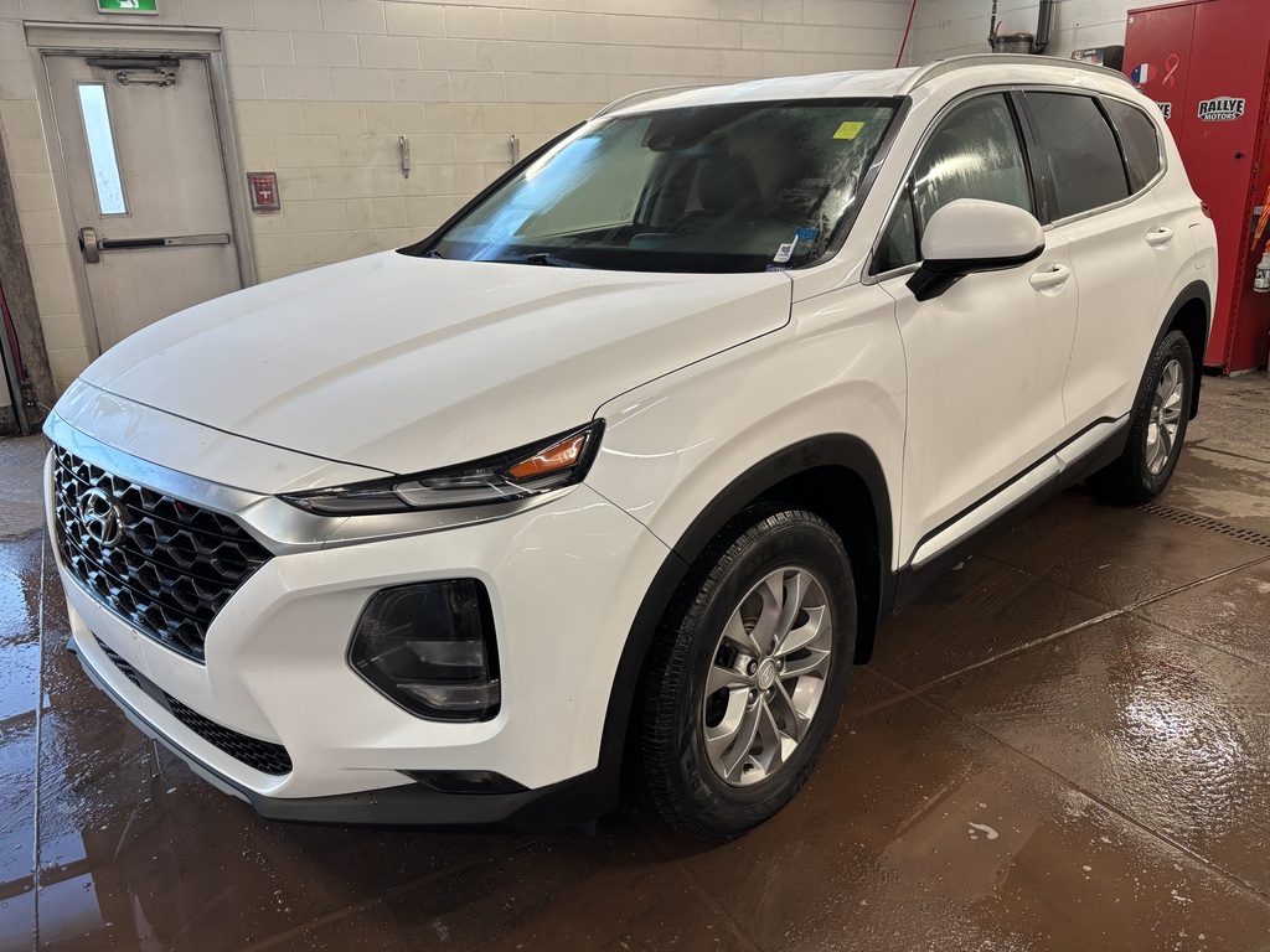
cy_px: 476
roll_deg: +1.7
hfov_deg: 67.3
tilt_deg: -17.6
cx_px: 635
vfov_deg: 53.1
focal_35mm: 26
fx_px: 954
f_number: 1.6
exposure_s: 1/121
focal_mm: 5.96
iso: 125
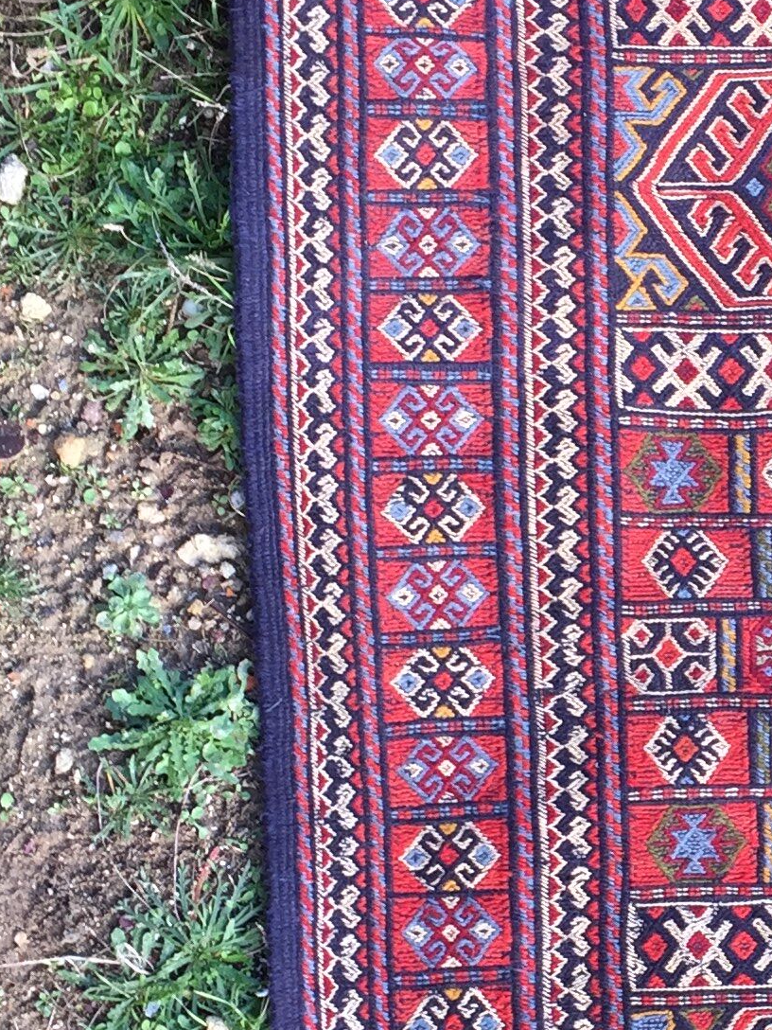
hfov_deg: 16.4
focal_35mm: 87
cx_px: 898
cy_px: 698
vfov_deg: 22.4
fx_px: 2587
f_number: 2.2
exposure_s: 1/100
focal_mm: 4.15
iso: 32
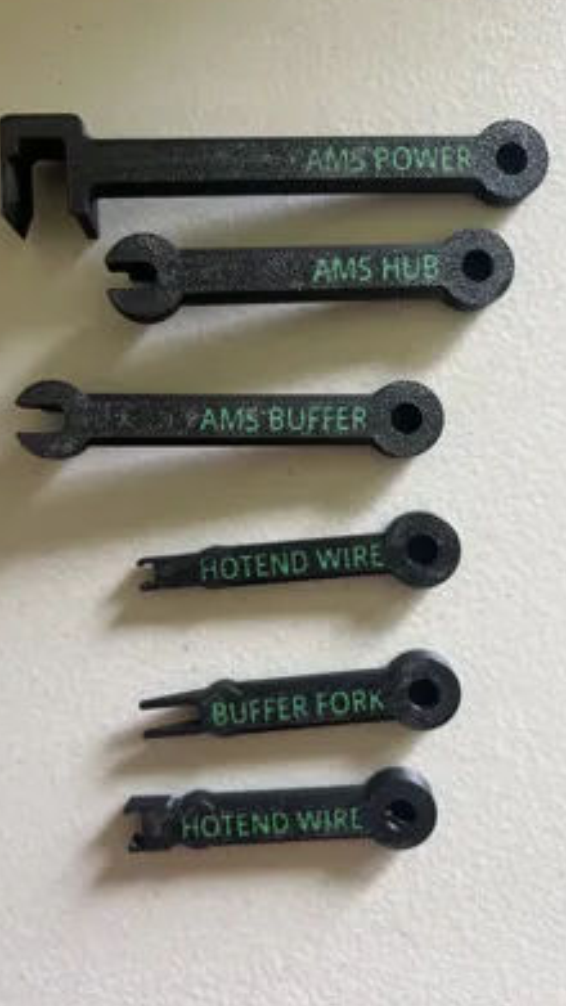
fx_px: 774
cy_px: 497
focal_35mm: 29
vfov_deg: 66.1
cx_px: 283
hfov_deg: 40.2
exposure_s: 1/60
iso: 160
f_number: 1.5
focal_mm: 5.7
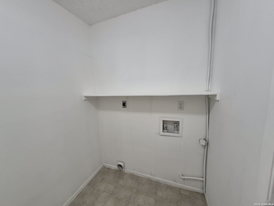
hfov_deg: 106.2
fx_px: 103
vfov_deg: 89.9
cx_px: 137
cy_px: 103
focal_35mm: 13
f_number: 2.2
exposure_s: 1/60
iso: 200
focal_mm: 1.74
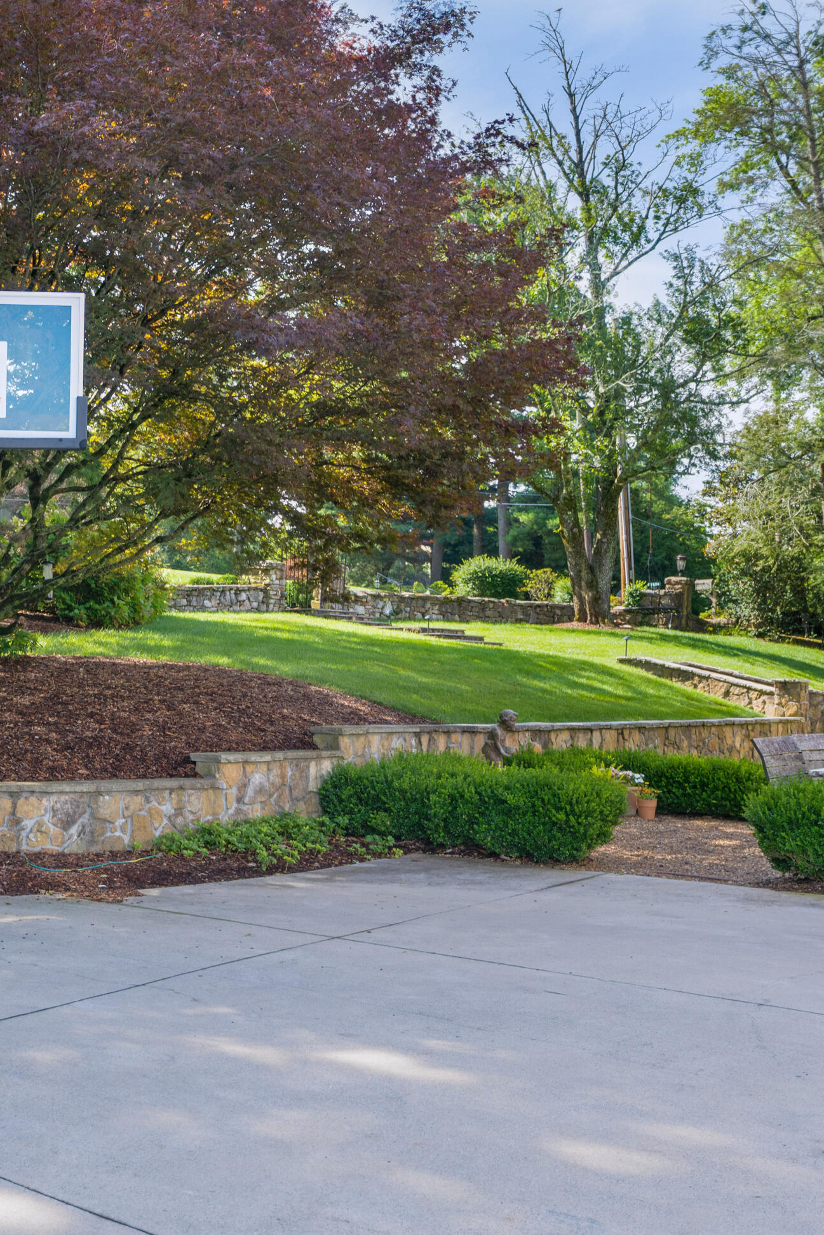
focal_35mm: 37
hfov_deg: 32.2
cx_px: -53
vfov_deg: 51.9
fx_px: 1270
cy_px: 631
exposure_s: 1/100
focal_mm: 24
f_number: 7.1
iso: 320
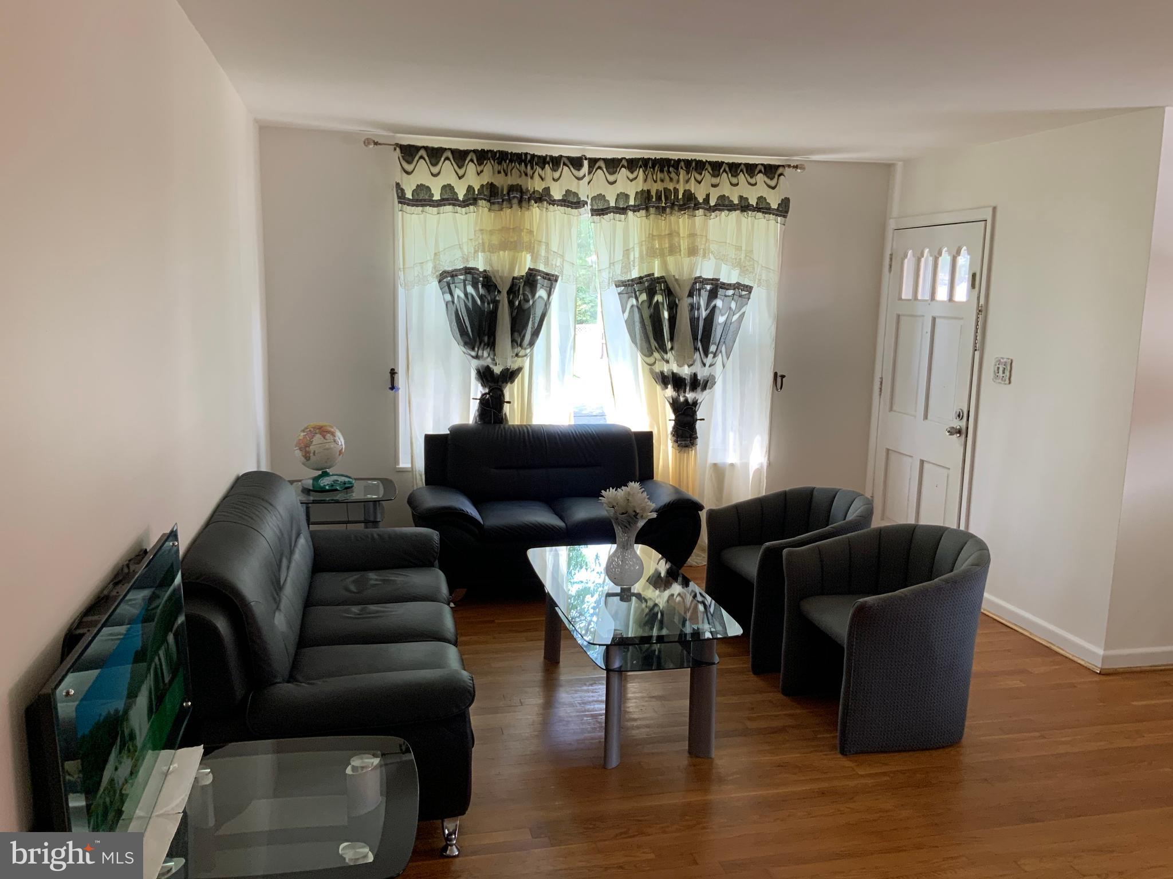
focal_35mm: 29
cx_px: 586
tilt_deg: -7.4
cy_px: 440
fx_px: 983
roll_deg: -1.3
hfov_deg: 61.7
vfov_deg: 48.2
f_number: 1.8
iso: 50
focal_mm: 3
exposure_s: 1/60
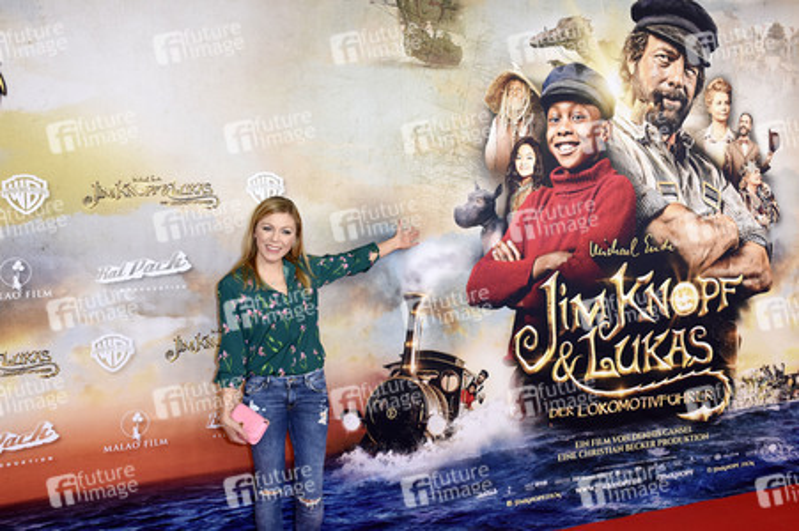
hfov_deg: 49.6
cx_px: 400
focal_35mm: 39
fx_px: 865
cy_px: 266
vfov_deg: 34.2
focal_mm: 26
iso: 640
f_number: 6.3
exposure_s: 1/100
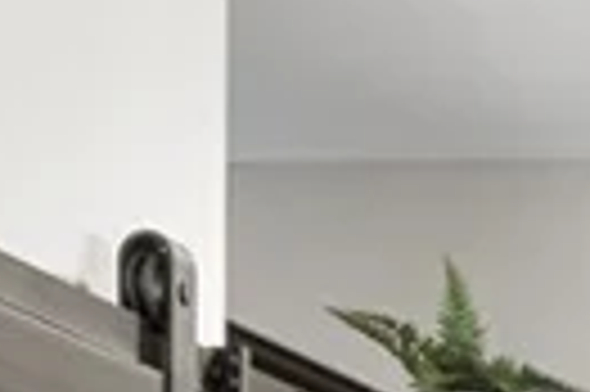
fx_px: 3847
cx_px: 2058
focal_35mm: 235
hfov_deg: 7.3
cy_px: 1268
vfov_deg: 5.4
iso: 400
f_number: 8
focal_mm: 20
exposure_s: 1/1.67
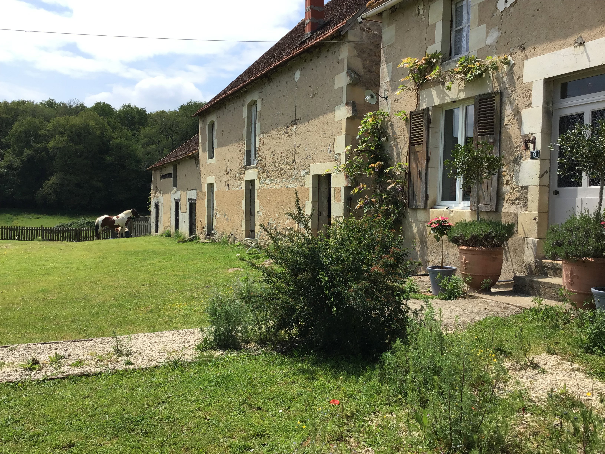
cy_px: 227
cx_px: 302
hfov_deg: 58.4
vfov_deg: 45.4
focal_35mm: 31
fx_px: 542
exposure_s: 1/1116
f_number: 2.4
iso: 25
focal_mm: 3.3
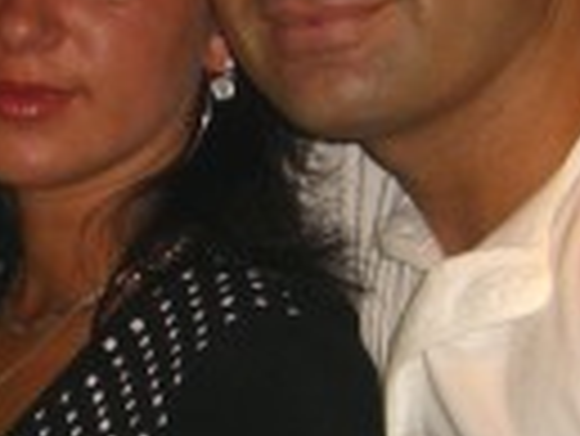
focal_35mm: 214
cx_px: 18
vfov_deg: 7.0
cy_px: 247
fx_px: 3589
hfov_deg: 9.2
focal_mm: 9.5
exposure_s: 1/60
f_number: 3.1
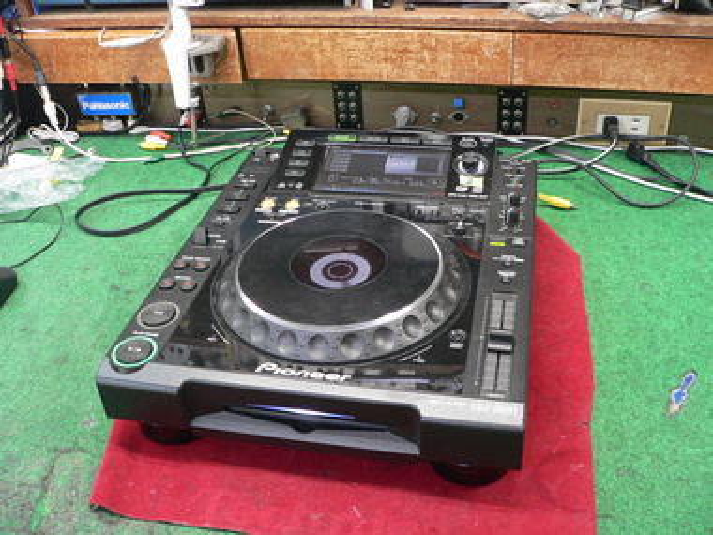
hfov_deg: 51.4
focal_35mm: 36
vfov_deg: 39.7
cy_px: 268
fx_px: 742
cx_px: 356
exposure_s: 1/10
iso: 200
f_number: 2.8
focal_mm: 6
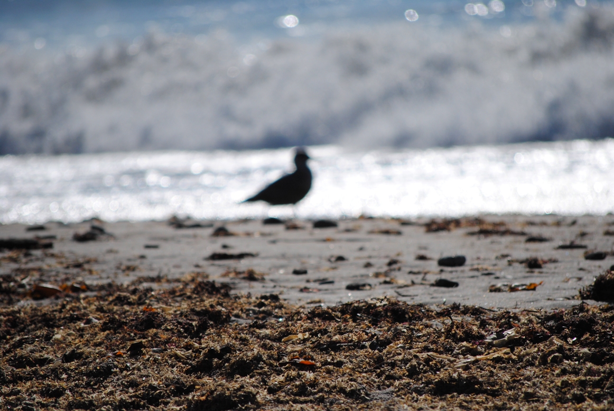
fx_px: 5123
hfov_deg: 6.9
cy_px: 206
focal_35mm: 300
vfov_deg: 4.6
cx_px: 307
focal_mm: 200
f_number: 5.6
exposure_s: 1/4000
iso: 200
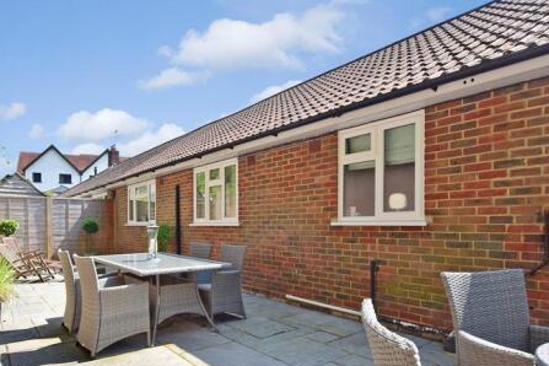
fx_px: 335
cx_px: 227
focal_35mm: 22
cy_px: 229
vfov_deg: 56.5
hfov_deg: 77.9
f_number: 8
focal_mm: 10
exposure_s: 1/1000
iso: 500
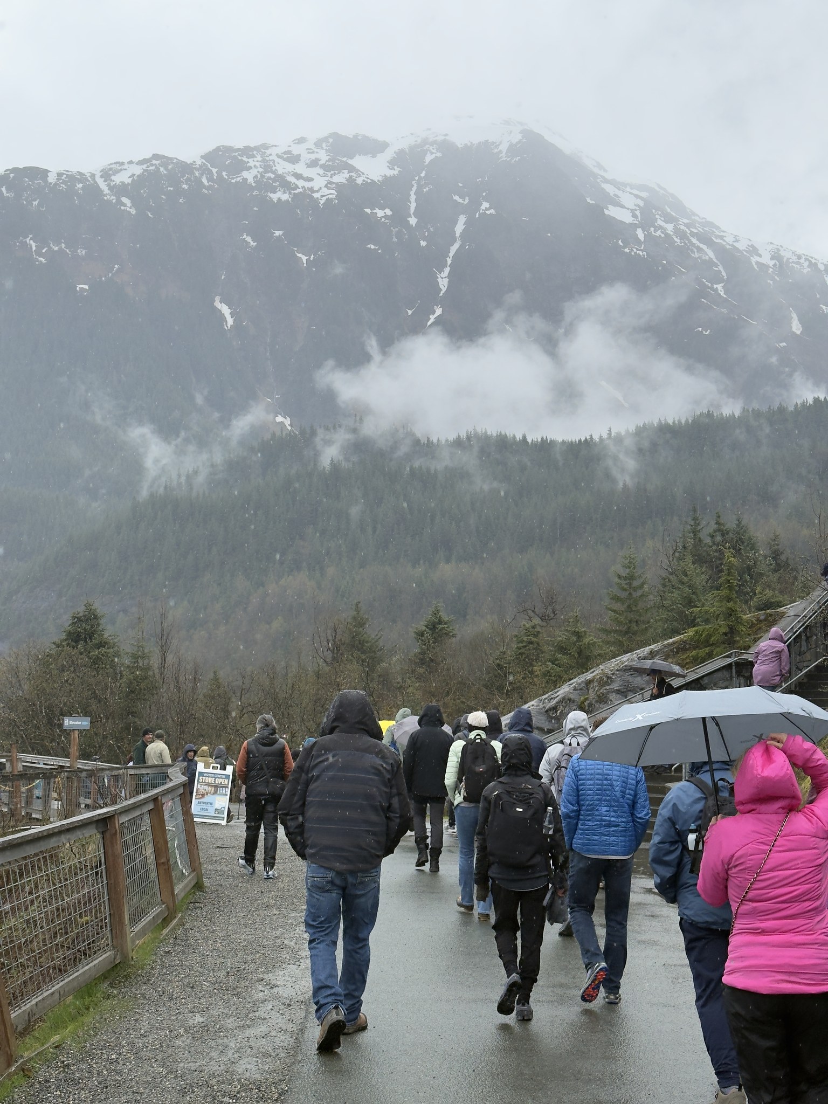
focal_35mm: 48
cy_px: 552
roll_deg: -0.7
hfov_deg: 30.3
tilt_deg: +7.4
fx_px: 1531
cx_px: 414
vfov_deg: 39.7
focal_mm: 6.76
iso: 64
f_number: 1.78
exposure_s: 1/1377
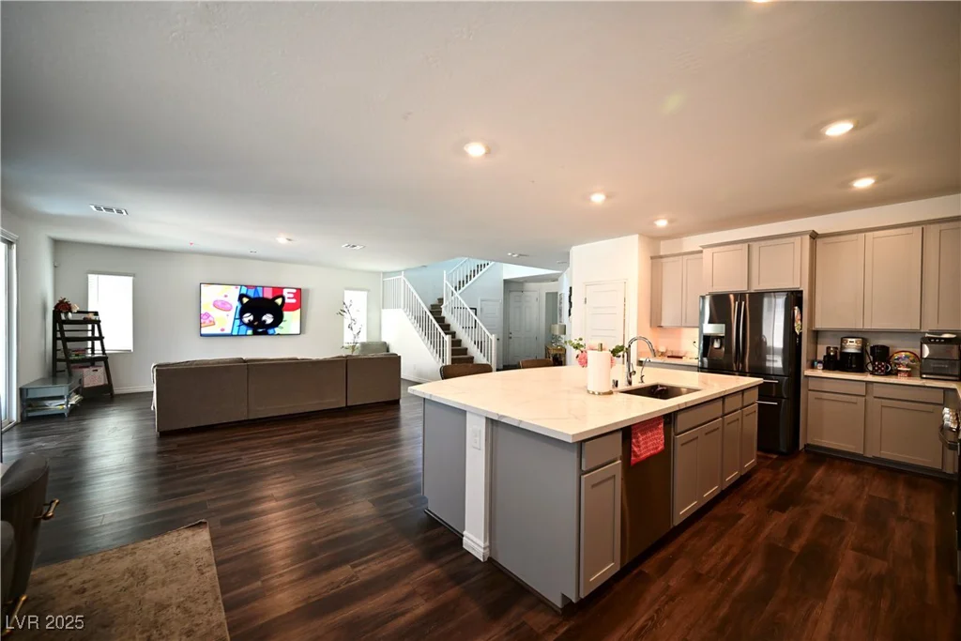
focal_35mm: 14
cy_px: 320
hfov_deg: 104.2
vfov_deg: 81.2
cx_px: 480
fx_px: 374
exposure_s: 1/60
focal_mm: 14
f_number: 4
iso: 640
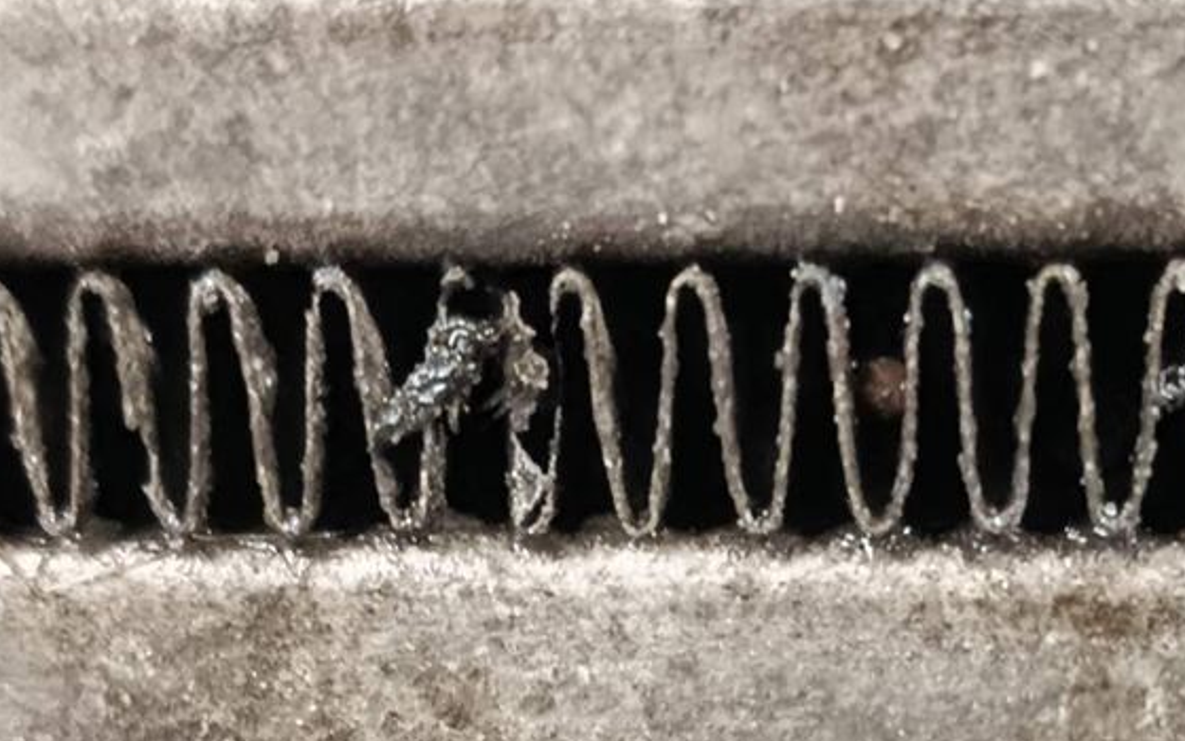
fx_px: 3003
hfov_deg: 22.3
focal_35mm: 93
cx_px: 736
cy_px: 889
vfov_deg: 13.7
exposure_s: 1/20
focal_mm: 5.24
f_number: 1.7
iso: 3284
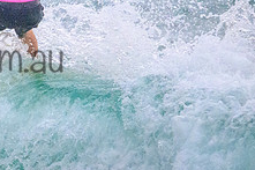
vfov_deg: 0.7
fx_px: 13016
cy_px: 46
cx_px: -59
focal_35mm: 1839
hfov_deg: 1.1
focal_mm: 700
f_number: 11
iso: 7200
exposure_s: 1/1250
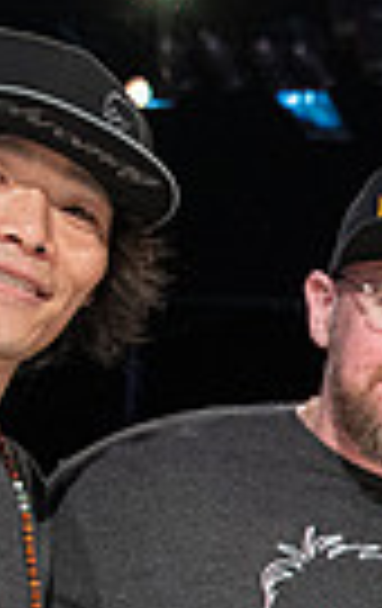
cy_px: 789
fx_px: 1823
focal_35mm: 110
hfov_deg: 10.5
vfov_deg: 17.7
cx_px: 882
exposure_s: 1/1000
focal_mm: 24
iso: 1250
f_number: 2.8
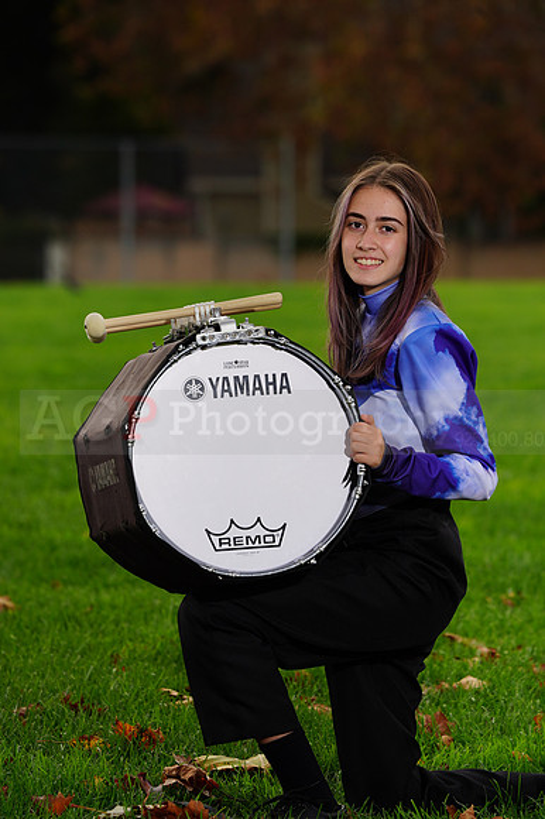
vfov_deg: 7.3
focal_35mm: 282
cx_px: 272
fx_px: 6411
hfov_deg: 4.9
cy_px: 410
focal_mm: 282
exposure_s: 1/160
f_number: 8
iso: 160
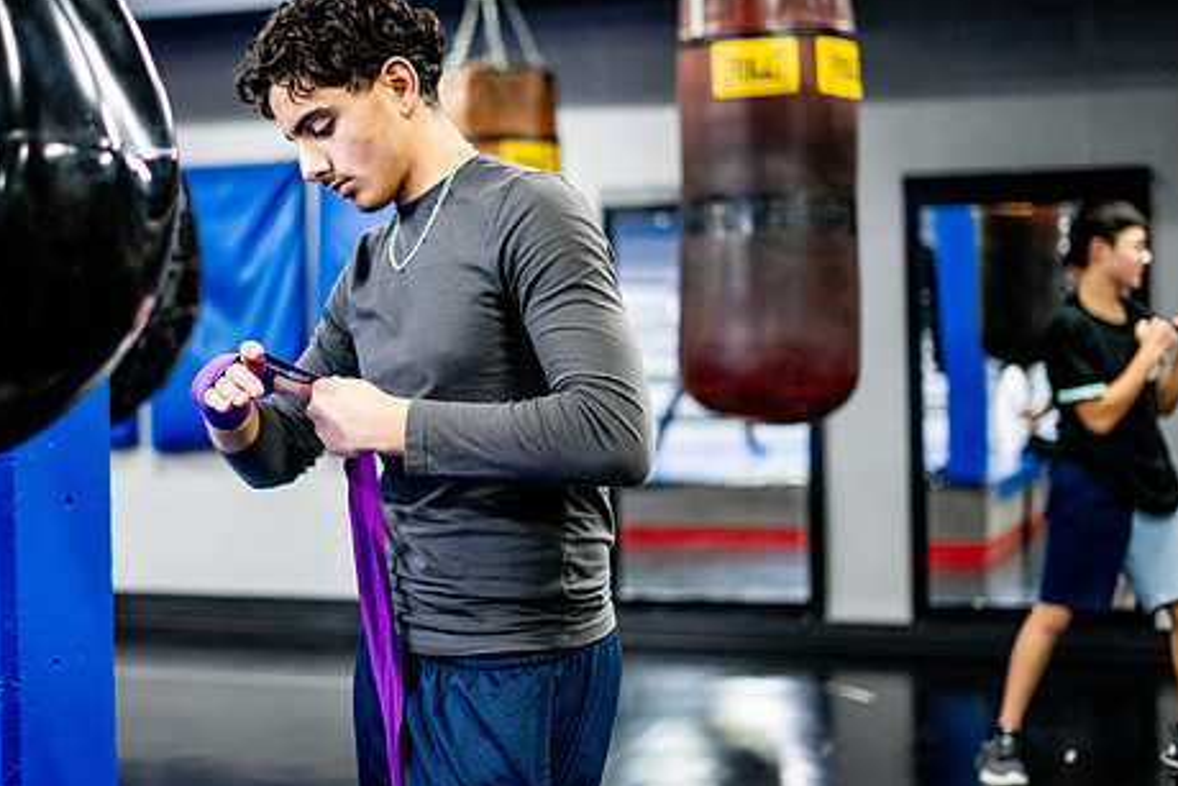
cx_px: 443
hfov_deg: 31.7
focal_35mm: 63
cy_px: 311
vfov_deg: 21.6
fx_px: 2062
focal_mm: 50
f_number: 1.8
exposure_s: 1/500
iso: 5000
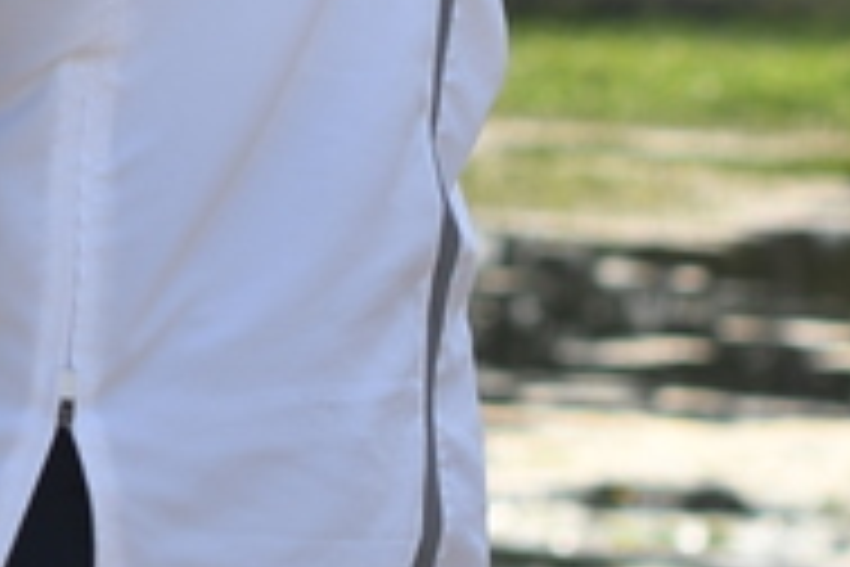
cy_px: -731
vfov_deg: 2.4
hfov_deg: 3.6
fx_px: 13410
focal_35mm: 568
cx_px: -720
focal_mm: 70
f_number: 4
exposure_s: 1/1000
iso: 200
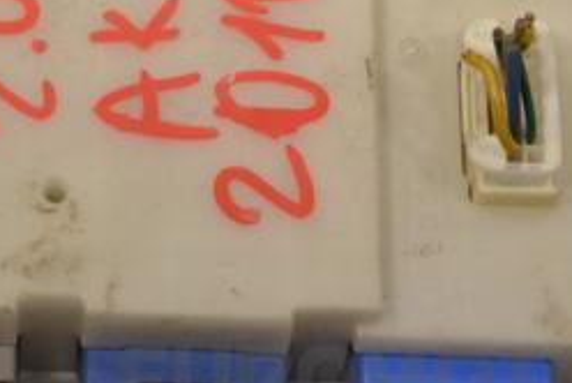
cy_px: 74
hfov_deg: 10.3
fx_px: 3169
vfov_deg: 6.9
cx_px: 78
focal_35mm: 199
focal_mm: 55
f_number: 10
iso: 3200
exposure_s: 1/400
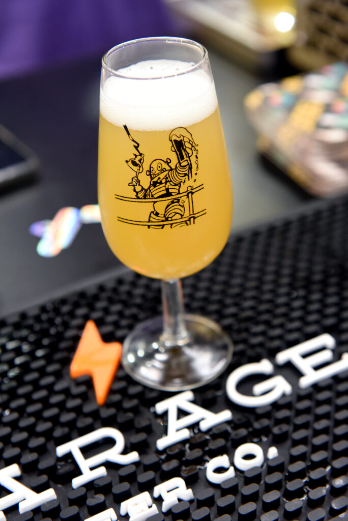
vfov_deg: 36.2
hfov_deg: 24.7
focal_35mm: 55
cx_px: 174
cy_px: 260
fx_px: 796
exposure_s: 1/80
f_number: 4.5
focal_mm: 55
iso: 2000
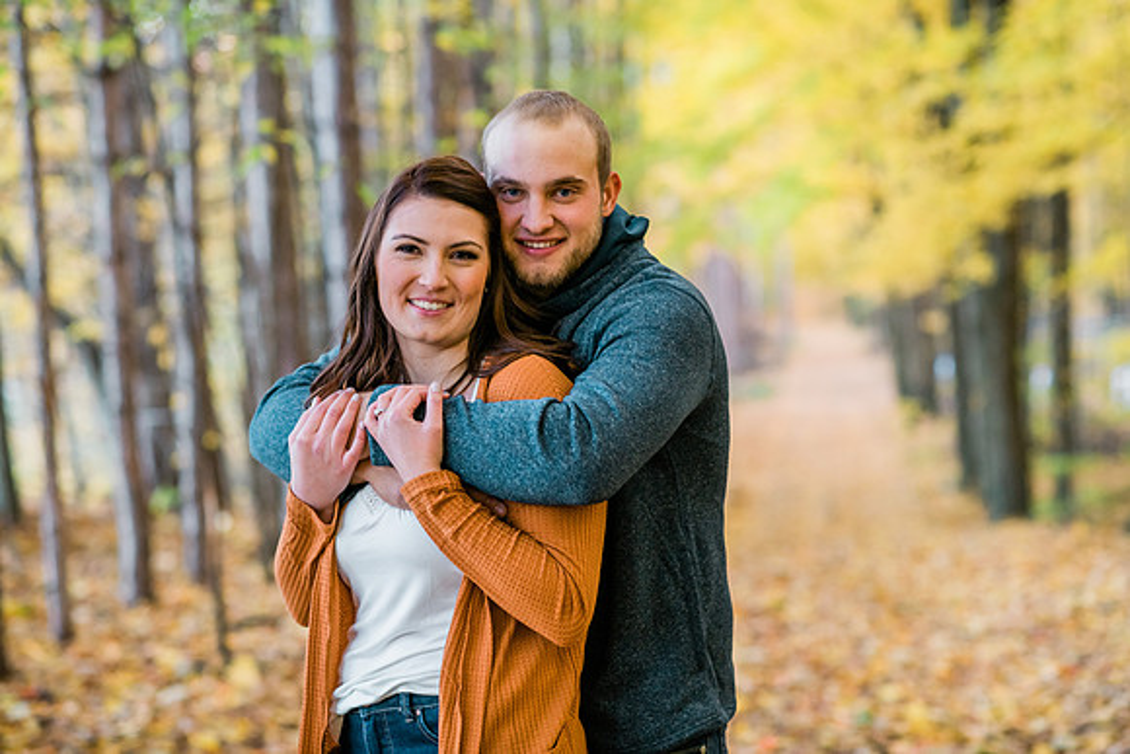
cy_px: 377
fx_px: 2669
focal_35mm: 85
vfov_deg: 16.1
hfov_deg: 23.9
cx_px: 565
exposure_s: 1/200
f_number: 2.8
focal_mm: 85
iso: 500
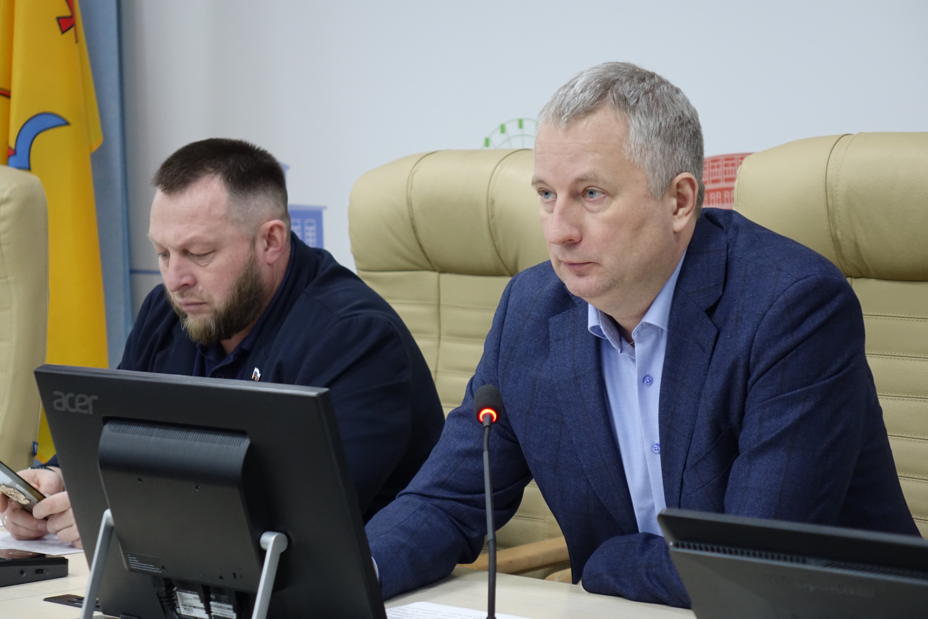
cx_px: 464
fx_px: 2887
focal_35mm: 112
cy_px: 310
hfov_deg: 18.3
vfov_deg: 12.2
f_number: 2.8
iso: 800
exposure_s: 1/80
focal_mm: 40.95
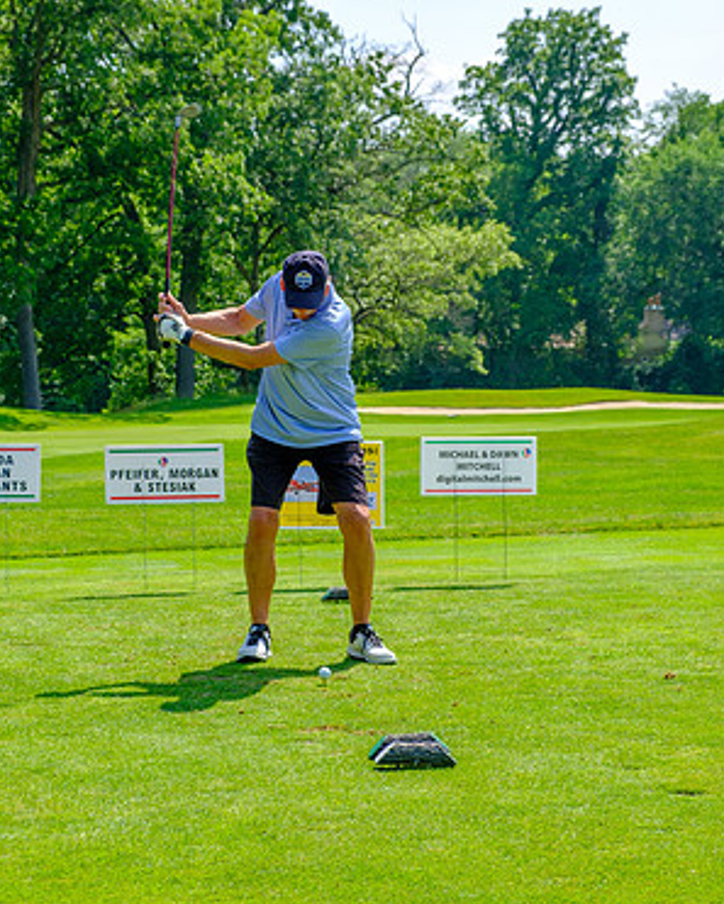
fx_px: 2222
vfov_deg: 23.0
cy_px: 412
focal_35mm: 83
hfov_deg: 18.5
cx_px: 363
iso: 200
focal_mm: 48.4
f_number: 5.6
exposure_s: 1/320
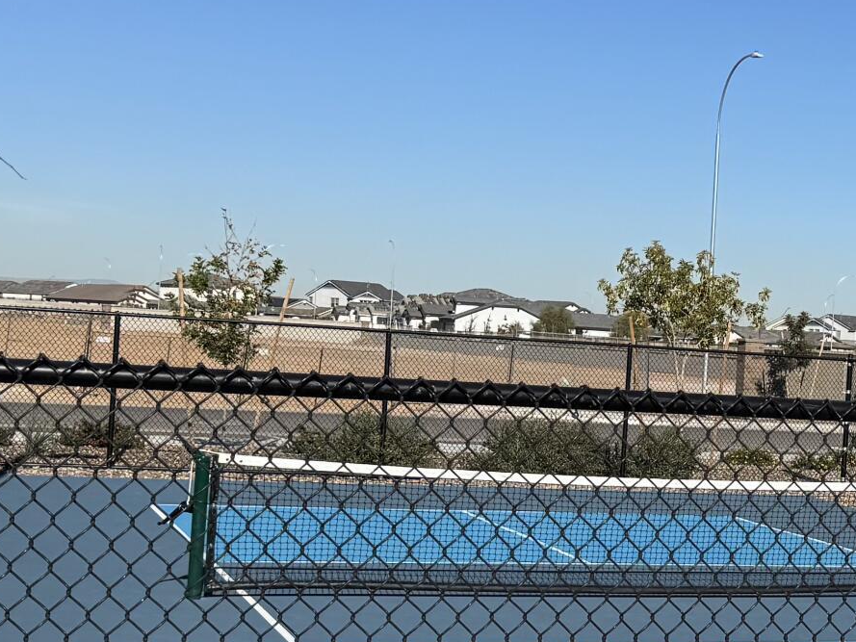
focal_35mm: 81
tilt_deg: +0.3
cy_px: 362
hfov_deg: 22.9
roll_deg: -0.9
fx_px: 2003
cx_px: 908
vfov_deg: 18.2
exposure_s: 1/7092
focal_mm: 6.76
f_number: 1.78
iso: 80
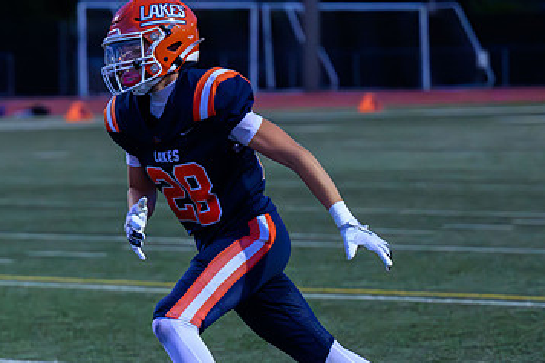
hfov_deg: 6.9
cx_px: 80
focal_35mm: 298
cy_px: 326
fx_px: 4509
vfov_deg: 4.6
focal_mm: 140
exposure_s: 1/1000
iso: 16000
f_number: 4
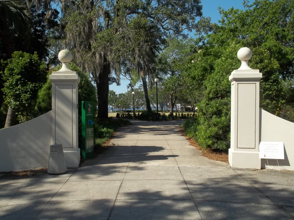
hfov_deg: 55.4
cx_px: 147
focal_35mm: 33
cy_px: 110
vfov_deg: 42.9
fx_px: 280
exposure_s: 1/160
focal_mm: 5.9
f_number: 8
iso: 64
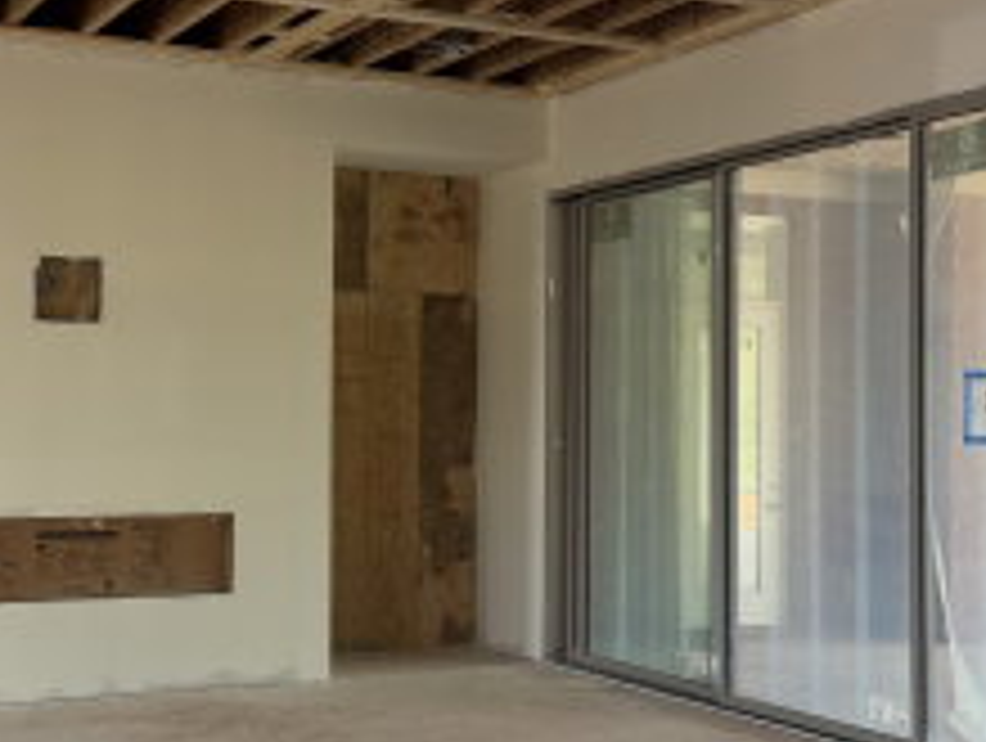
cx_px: 423
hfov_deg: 34.2
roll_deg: -0.5
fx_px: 1598
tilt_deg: +1.3
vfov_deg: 26.2
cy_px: 387
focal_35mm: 56
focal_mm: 6.76
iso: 160
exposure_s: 1/223
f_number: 1.78
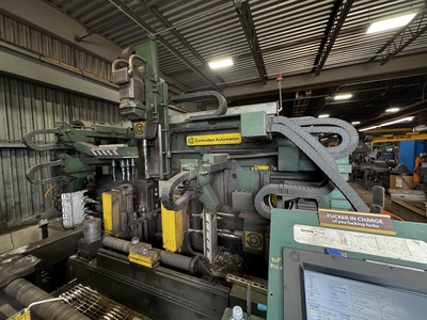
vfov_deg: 85.7
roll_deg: +0.9
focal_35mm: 14
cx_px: 214
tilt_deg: -4.2
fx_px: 173
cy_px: 160
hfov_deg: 102.1
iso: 320
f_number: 2.2
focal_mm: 2.22
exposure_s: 1/75
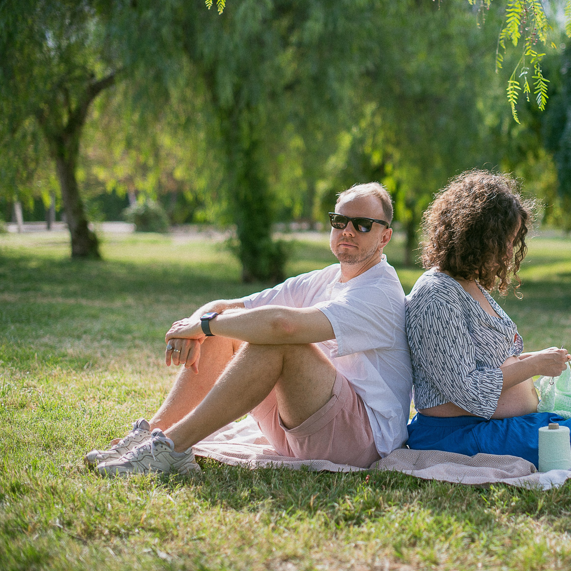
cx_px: 430
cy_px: 285
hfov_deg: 26.5
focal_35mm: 64
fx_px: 1194
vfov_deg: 26.9
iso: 100
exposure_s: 1/1250
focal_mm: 50
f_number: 2
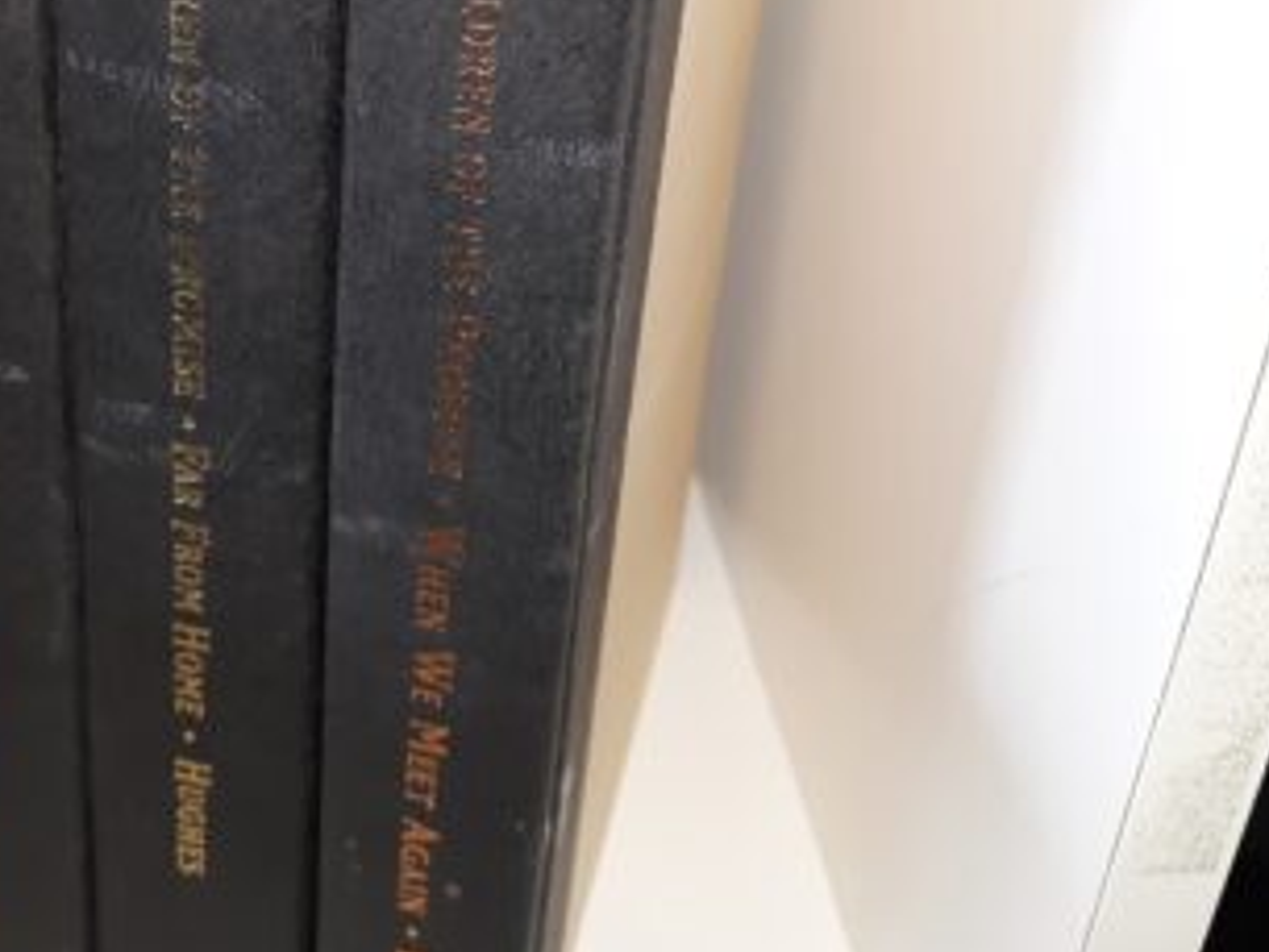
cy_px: 237
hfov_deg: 33.7
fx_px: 2017
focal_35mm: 55
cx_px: 212
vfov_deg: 26.2
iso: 64
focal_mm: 3.7
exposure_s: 1/100
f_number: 1.7
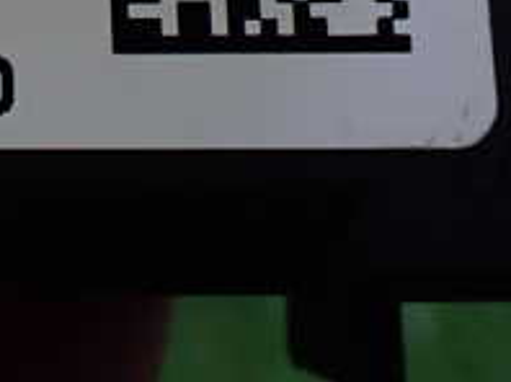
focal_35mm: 91
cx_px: -137
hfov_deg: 20.0
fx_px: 1342
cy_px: -129
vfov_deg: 15.4
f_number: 2.3
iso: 320
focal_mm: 5.4
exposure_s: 1/125
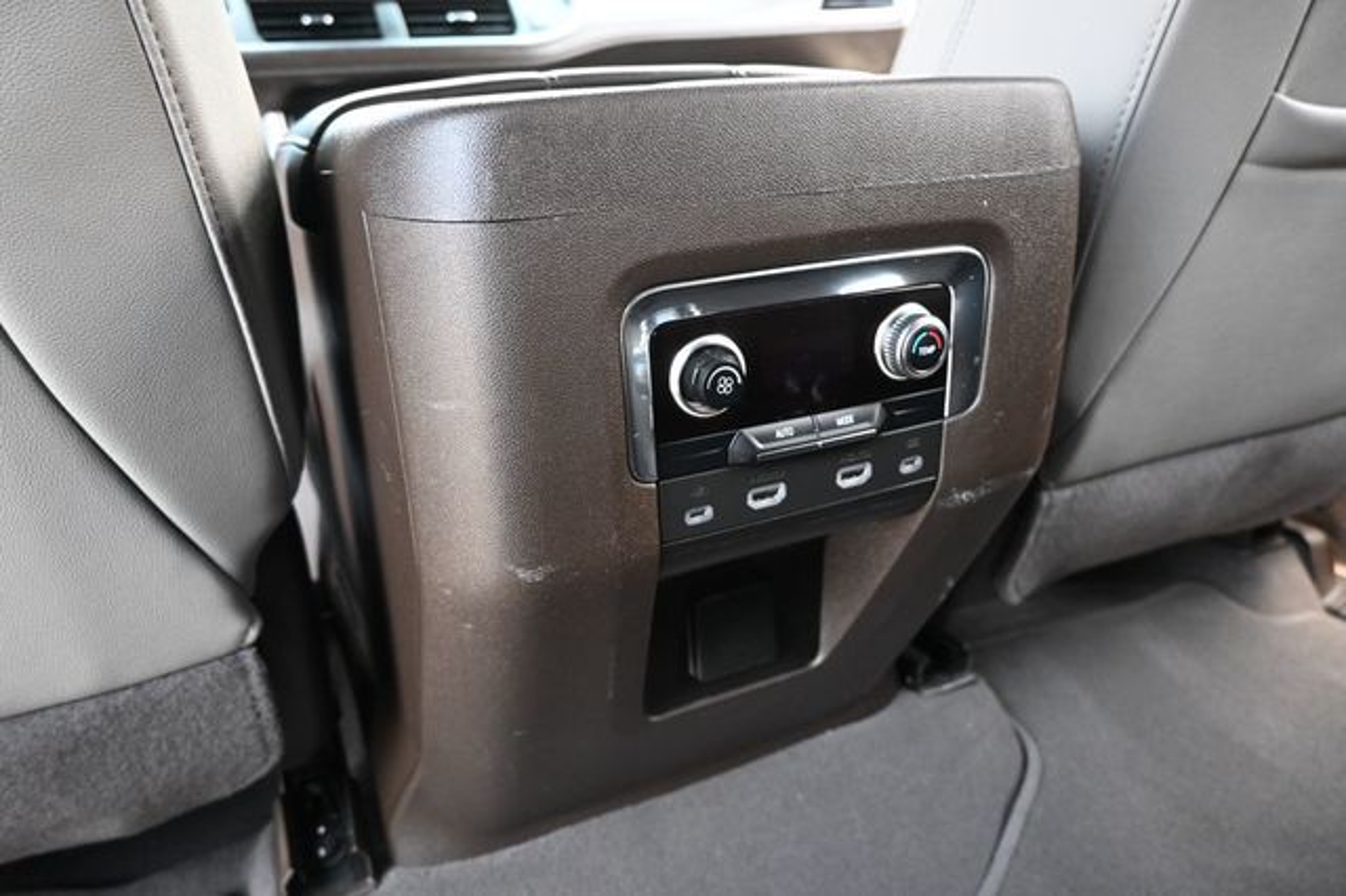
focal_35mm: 24
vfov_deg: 53.1
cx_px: 673
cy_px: 448
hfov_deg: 73.8
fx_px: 897
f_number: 3.5
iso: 2500
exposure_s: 1/125
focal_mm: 16
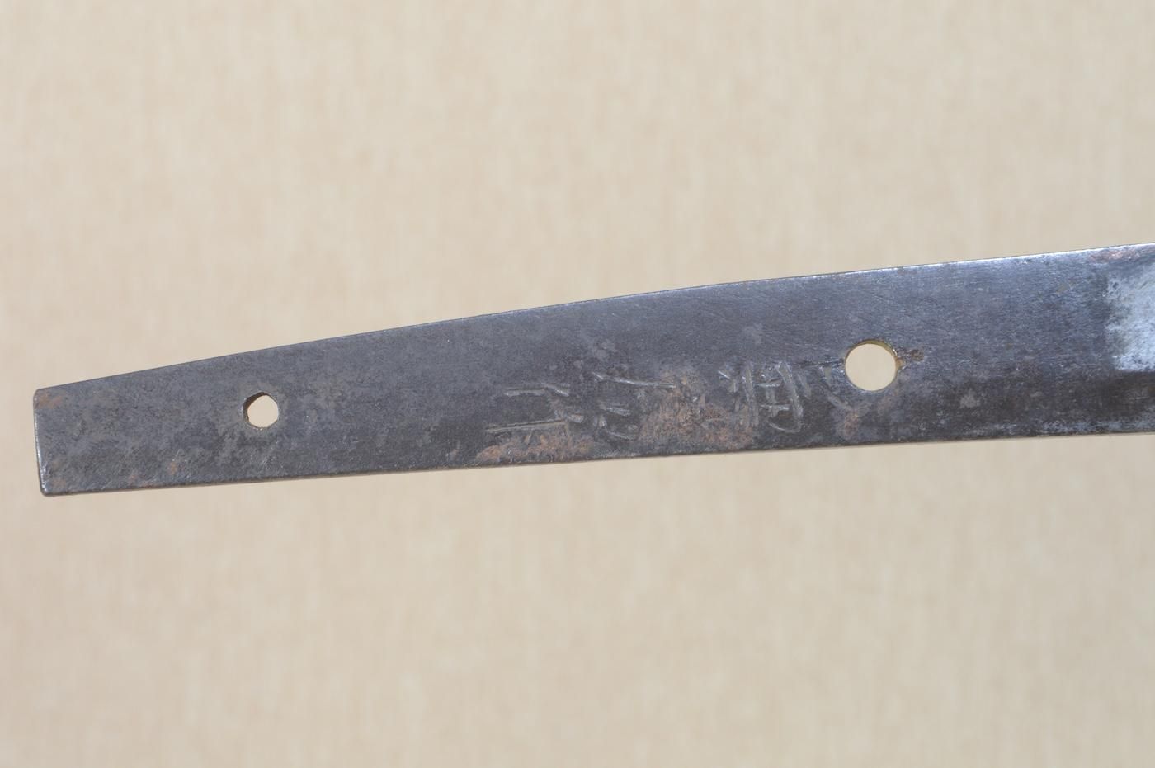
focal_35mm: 120
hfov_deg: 17.1
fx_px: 3847
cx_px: 578
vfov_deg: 11.4
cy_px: 384
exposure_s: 1/1.6
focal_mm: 80
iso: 400
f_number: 11
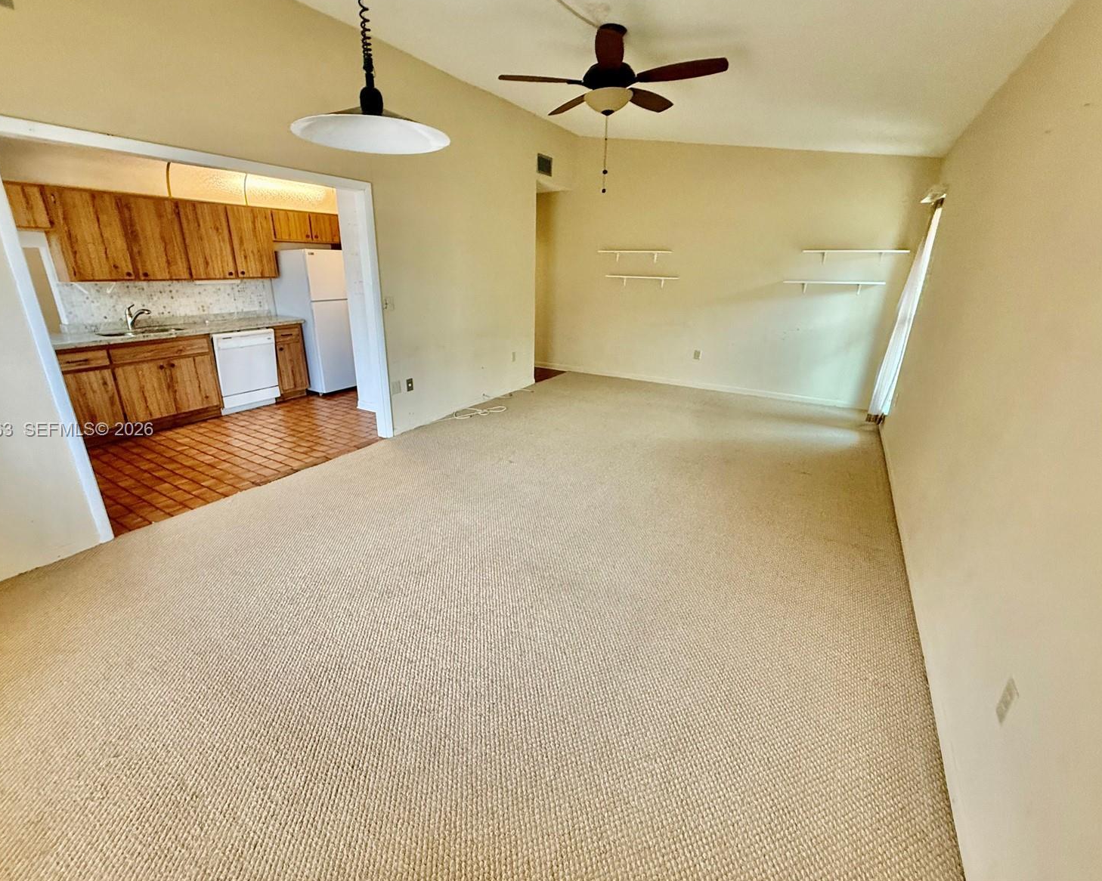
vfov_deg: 84.0
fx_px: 489
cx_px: 523
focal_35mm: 15
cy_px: 431
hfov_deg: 96.7
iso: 320
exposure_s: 1/60
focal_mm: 2.22
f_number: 2.2
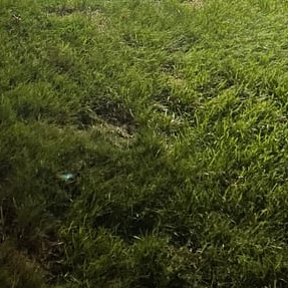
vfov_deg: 19.3
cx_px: 98
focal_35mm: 82
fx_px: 772
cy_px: -97
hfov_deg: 21.1
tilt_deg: -17.3
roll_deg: -2.2
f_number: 1.8
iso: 500
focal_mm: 4.25
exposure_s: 1/12
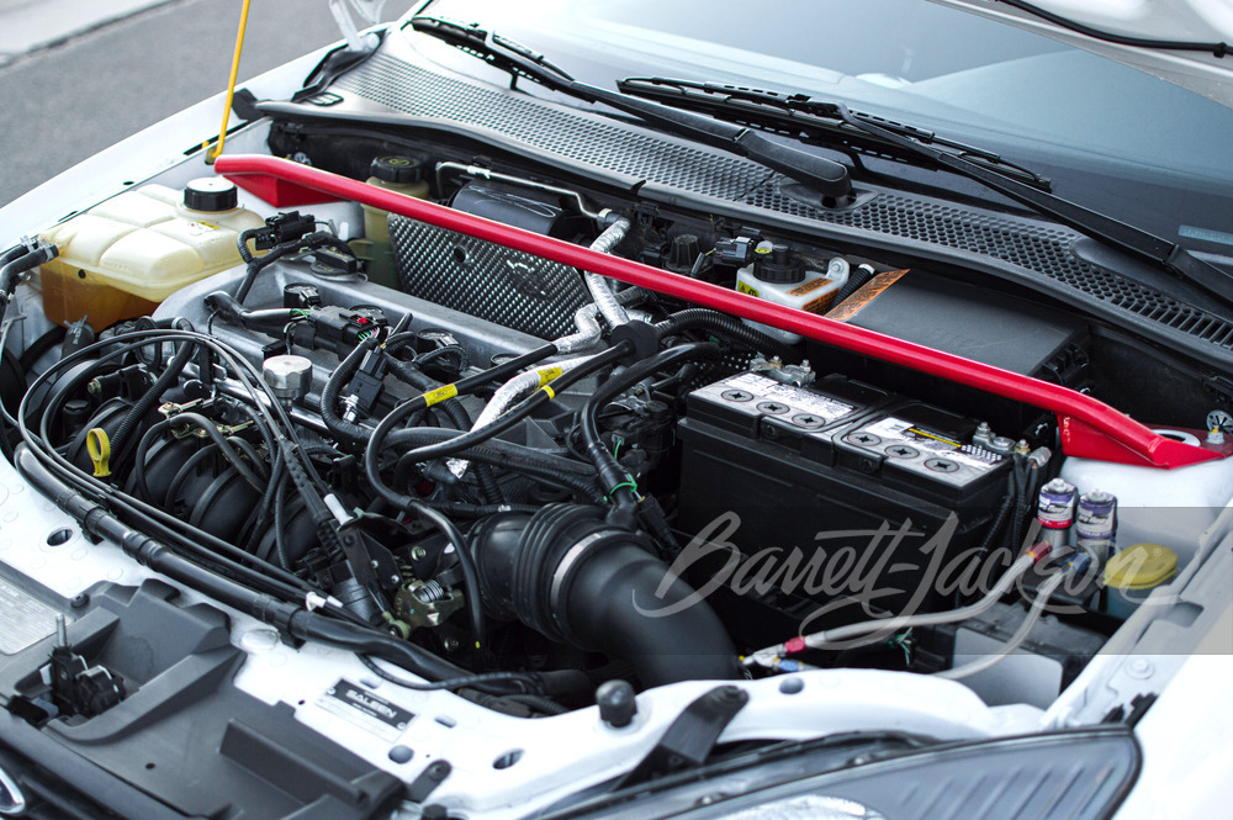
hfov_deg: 37.9
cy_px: 410
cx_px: 616
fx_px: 1797
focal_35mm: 52
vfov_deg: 25.7
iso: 100
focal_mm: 35
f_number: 2.2
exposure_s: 1/500
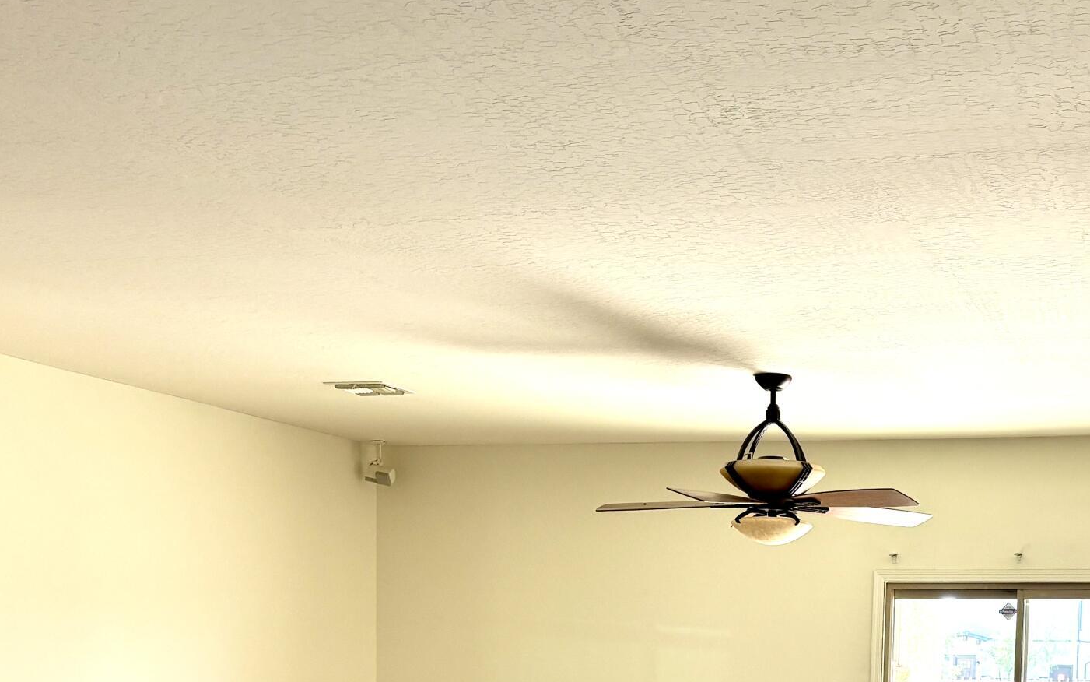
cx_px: 818
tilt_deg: -3.9
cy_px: 793
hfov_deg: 33.8
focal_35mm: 59
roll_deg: -1.6
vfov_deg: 20.7
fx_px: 1753
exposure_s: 1/120
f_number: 1.6
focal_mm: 5.96
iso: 64
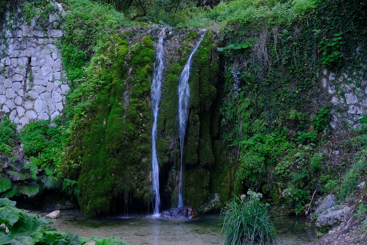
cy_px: 122
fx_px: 683
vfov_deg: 20.3
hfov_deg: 30.1
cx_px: 184
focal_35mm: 67
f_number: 4
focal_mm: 44.4
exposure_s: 1/15
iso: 160
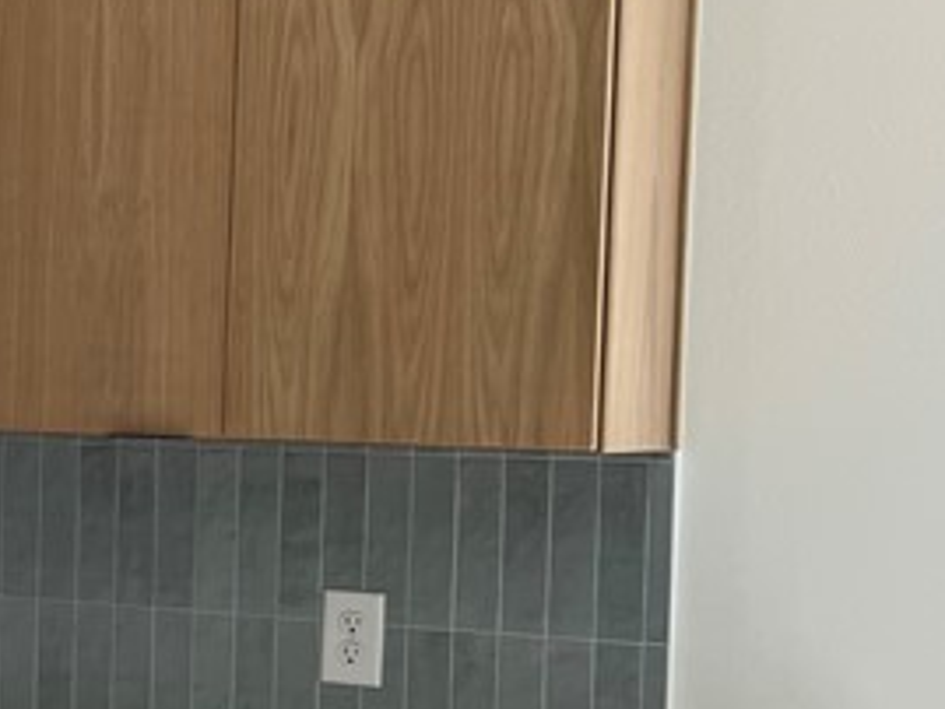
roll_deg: -1.1
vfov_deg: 14.9
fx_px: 2704
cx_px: -706
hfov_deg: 16.8
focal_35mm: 99
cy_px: 456
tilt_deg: -2.6
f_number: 1.5
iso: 32
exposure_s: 1/133
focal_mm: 5.7
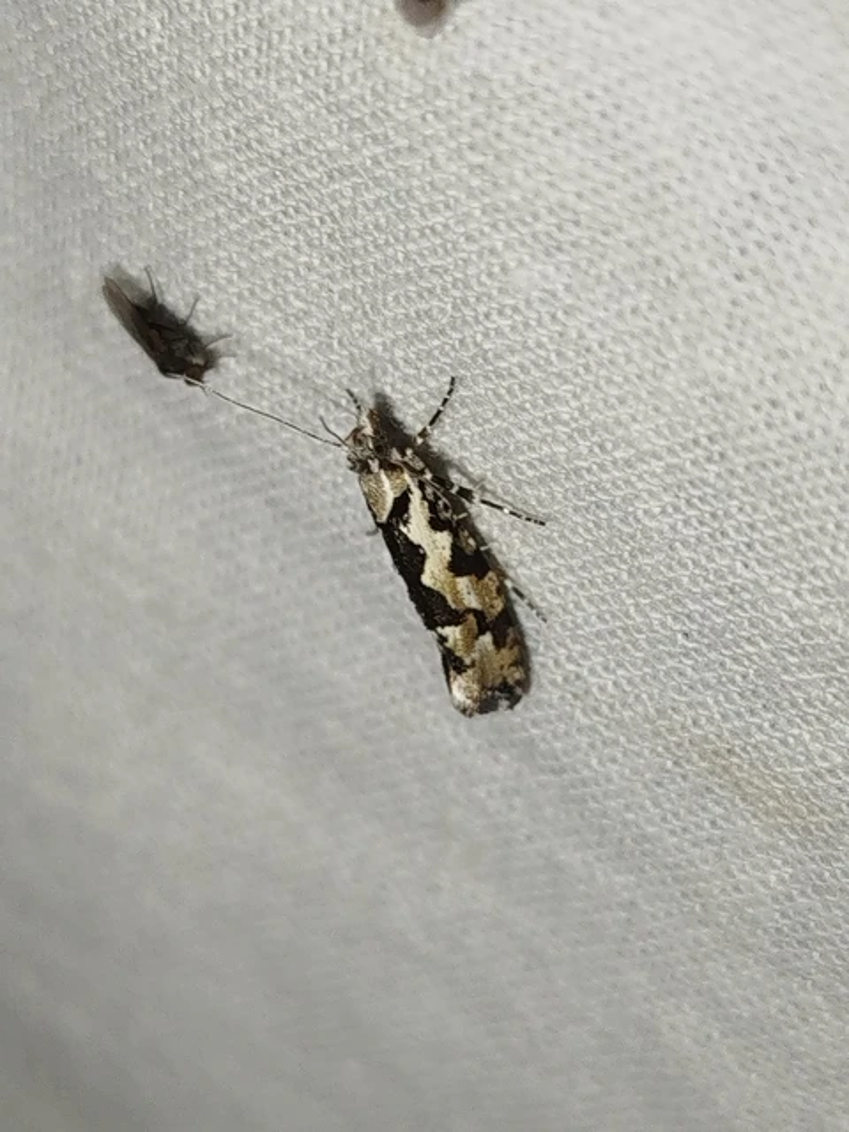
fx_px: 2812
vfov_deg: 22.8
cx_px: 424
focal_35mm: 86
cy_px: 566
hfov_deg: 17.2
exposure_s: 1/50
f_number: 1.7
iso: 64
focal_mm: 5.31
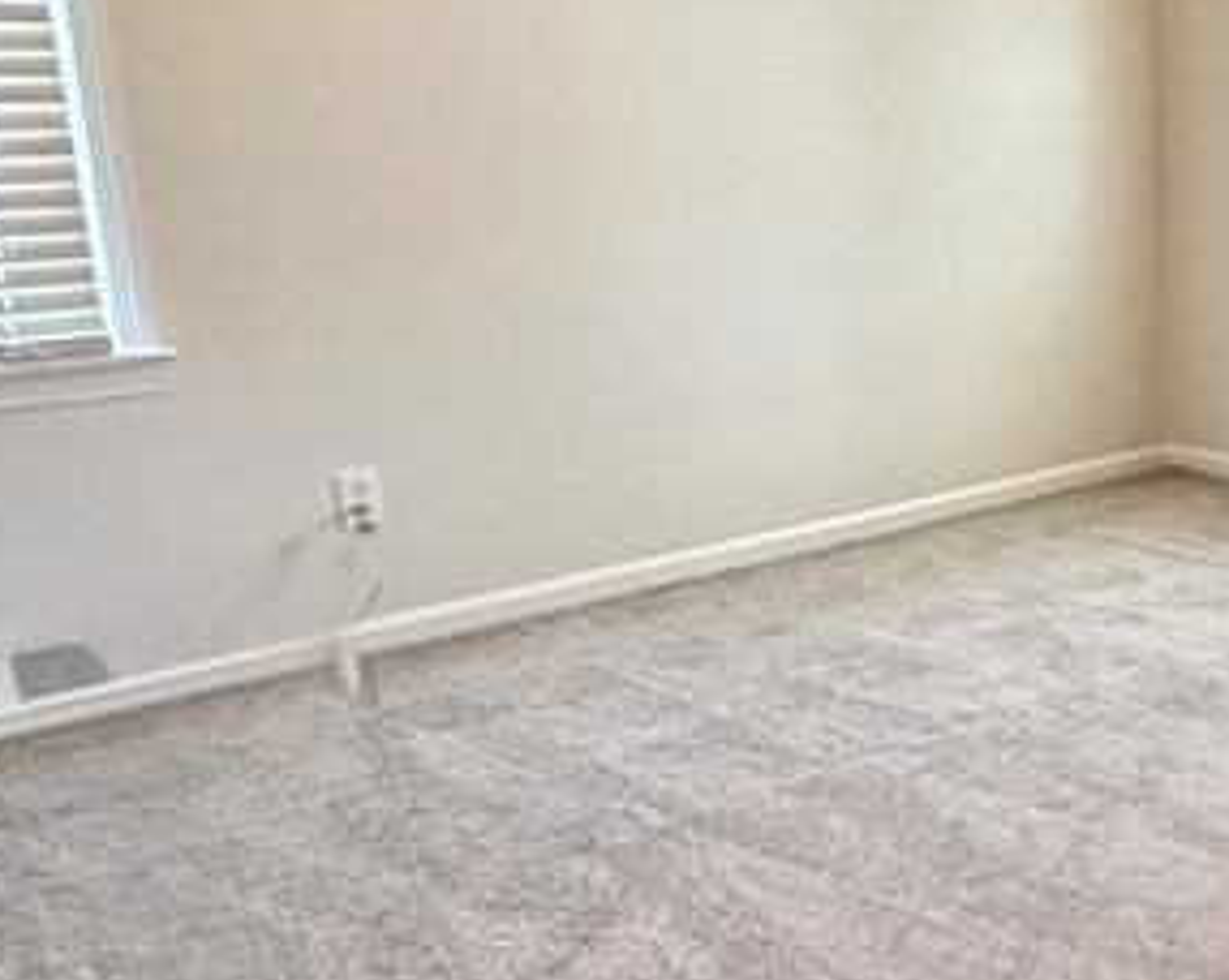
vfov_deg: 30.8
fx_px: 1780
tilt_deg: -14.0
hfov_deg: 33.3
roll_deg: -1.8
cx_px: 1345
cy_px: 499
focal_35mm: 49
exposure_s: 1/60
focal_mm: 2.22
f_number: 2.2
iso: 400
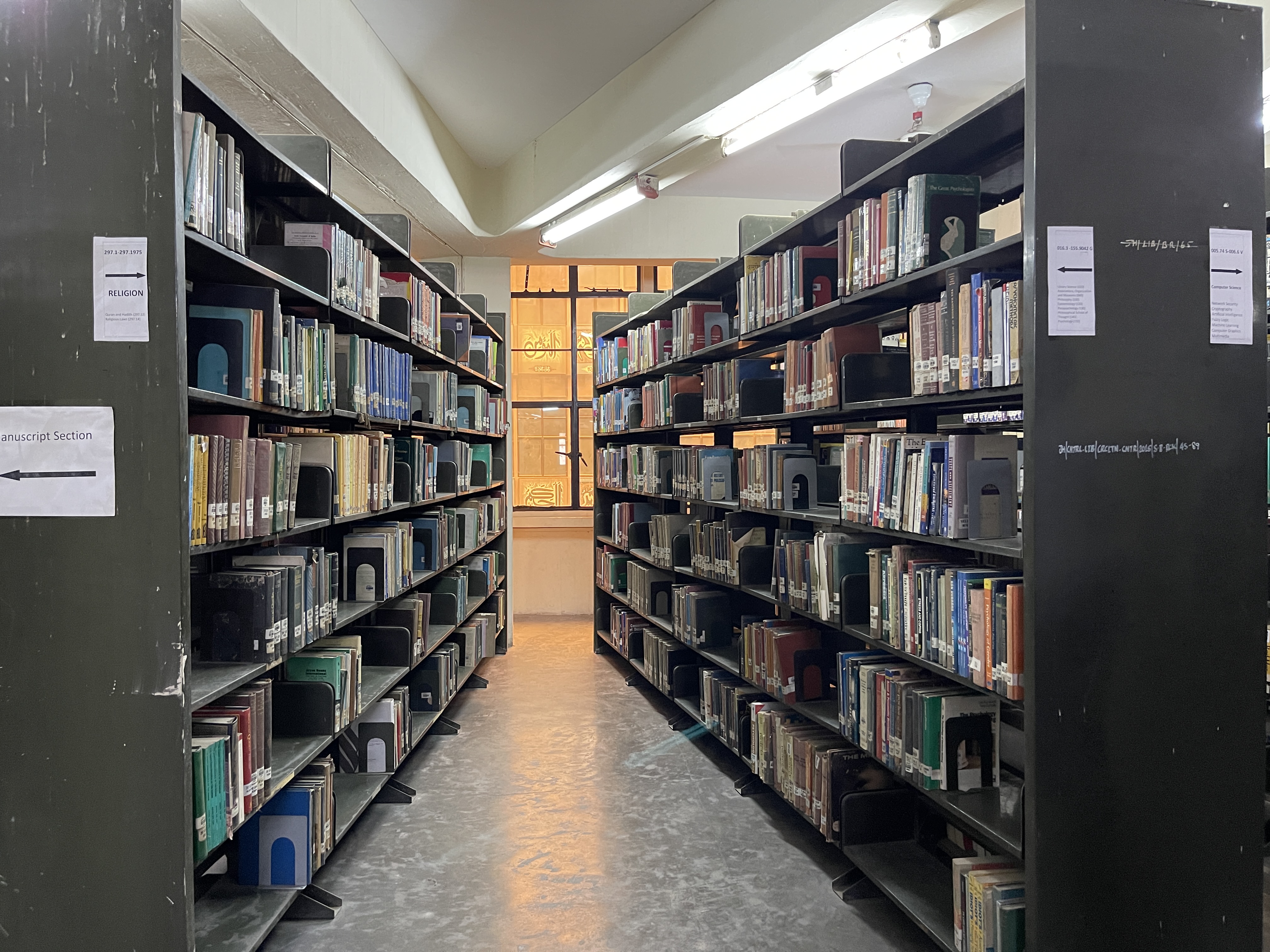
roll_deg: +0.4
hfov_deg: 67.3
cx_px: 635
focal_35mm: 26
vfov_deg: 53.1
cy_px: 476
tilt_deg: -1.1
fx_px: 954
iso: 500
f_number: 1.6
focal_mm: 5.1
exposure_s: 1/50
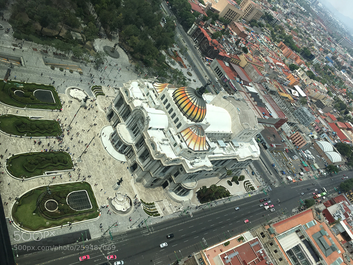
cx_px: 176
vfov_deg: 48.2
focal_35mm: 29
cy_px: 132
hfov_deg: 61.7
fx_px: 296
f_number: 2.2
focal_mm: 4.15
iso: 25
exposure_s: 1/1202
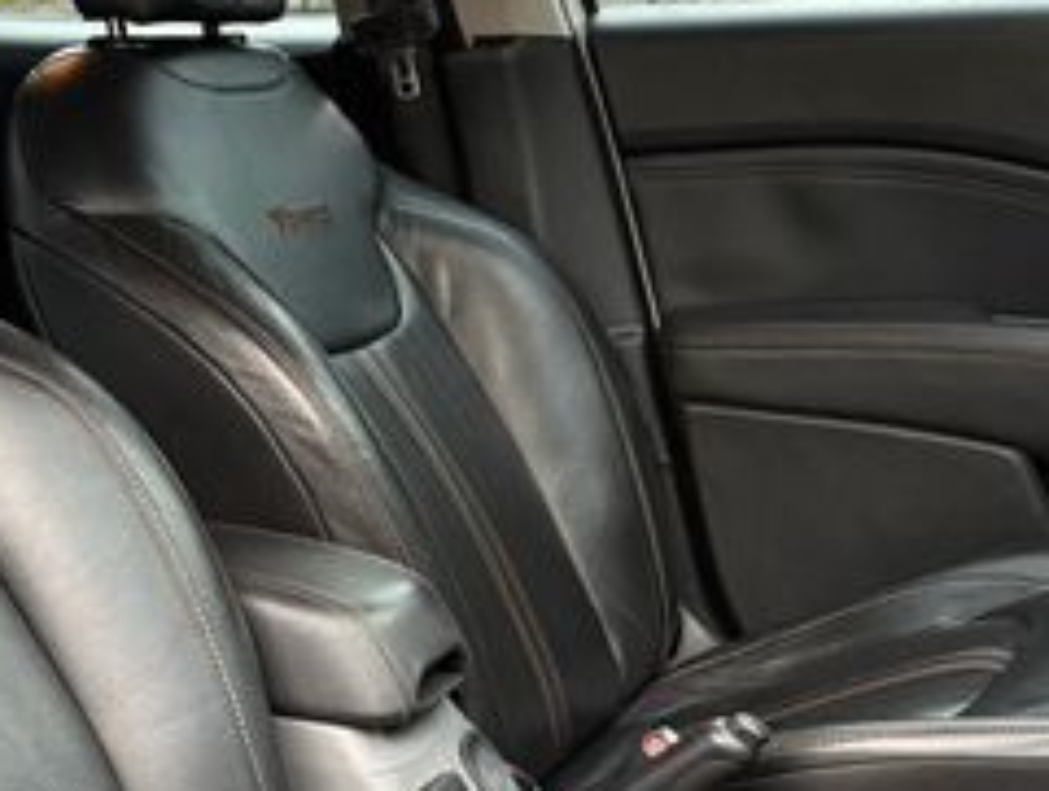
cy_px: 472
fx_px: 1427
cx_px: 201
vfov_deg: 30.9
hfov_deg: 38.7
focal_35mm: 47
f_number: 1.78
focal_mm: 6.76
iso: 400
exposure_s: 1/60
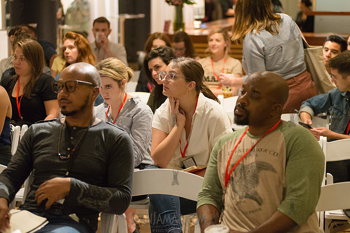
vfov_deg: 17.1
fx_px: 778
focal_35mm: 80
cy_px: 116
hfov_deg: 25.4
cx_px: 175
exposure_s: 1/200
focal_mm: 80
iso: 4000
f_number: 2.8
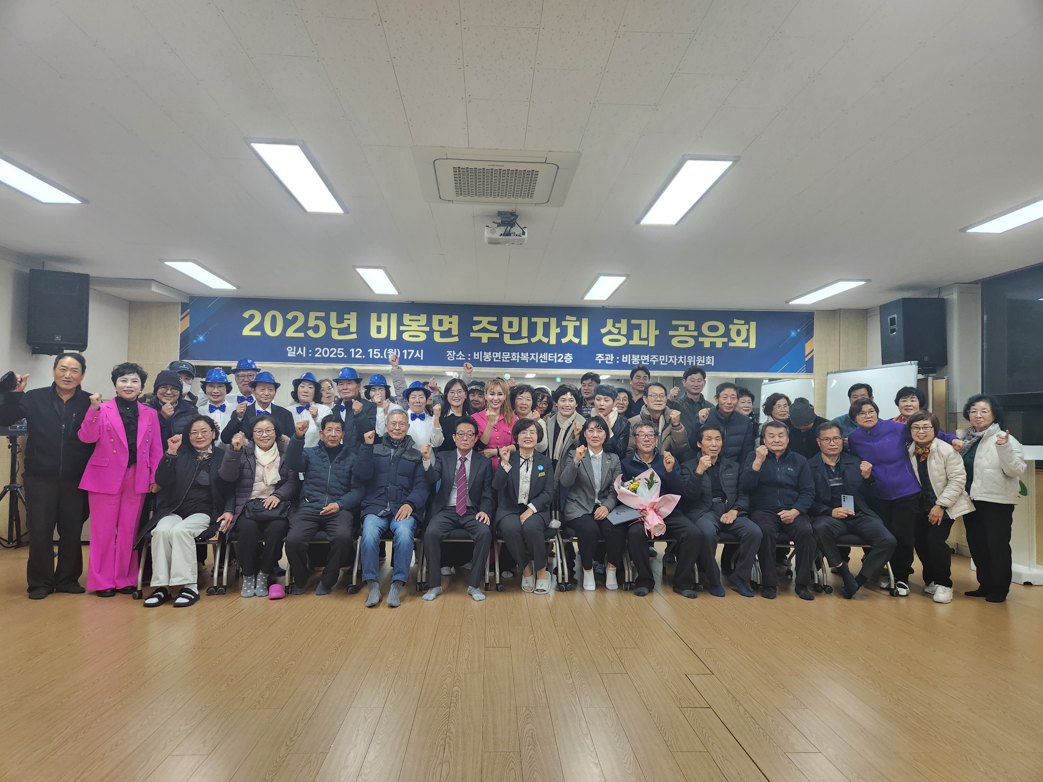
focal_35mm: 23
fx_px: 693
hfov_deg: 73.9
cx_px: 522
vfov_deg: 58.9
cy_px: 391
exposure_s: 1/120
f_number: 1.8
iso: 200
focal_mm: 5.4
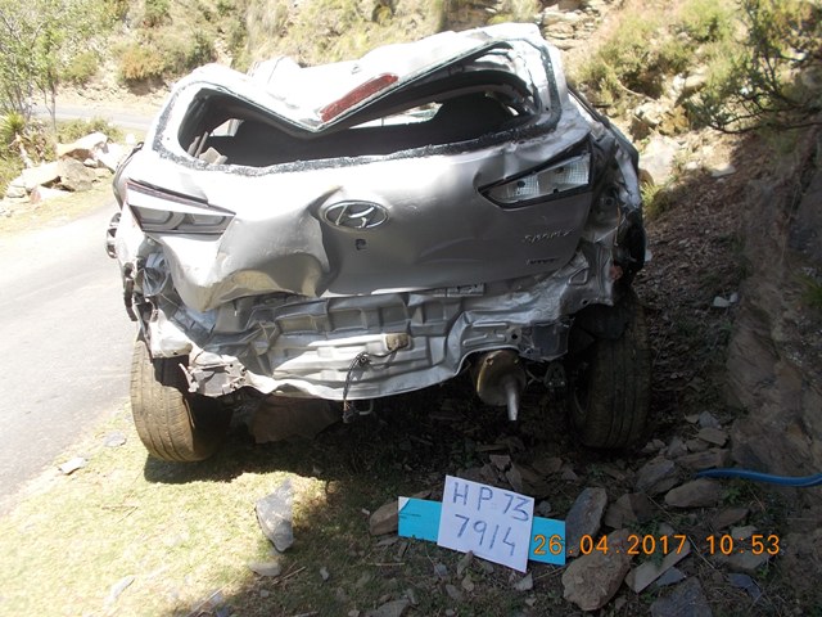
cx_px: 411
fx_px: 617
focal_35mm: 26
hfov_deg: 67.3
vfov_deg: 53.1
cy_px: 308
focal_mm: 4.6
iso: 80
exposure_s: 1/250
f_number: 3.2
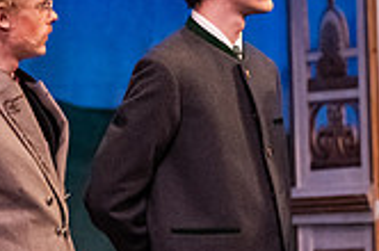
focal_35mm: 543
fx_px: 5706
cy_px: 143
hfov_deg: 3.8
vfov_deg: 2.5
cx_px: 443
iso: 4000
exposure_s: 1/250
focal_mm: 155
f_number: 3.2
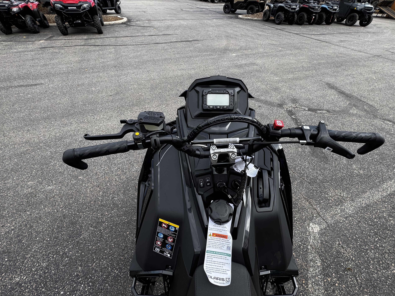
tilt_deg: -43.1
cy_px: 145
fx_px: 171
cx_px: 204
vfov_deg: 81.7
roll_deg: -2.6
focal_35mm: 15
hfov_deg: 98.1
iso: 40
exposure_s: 1/327
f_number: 2.2
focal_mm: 2.22
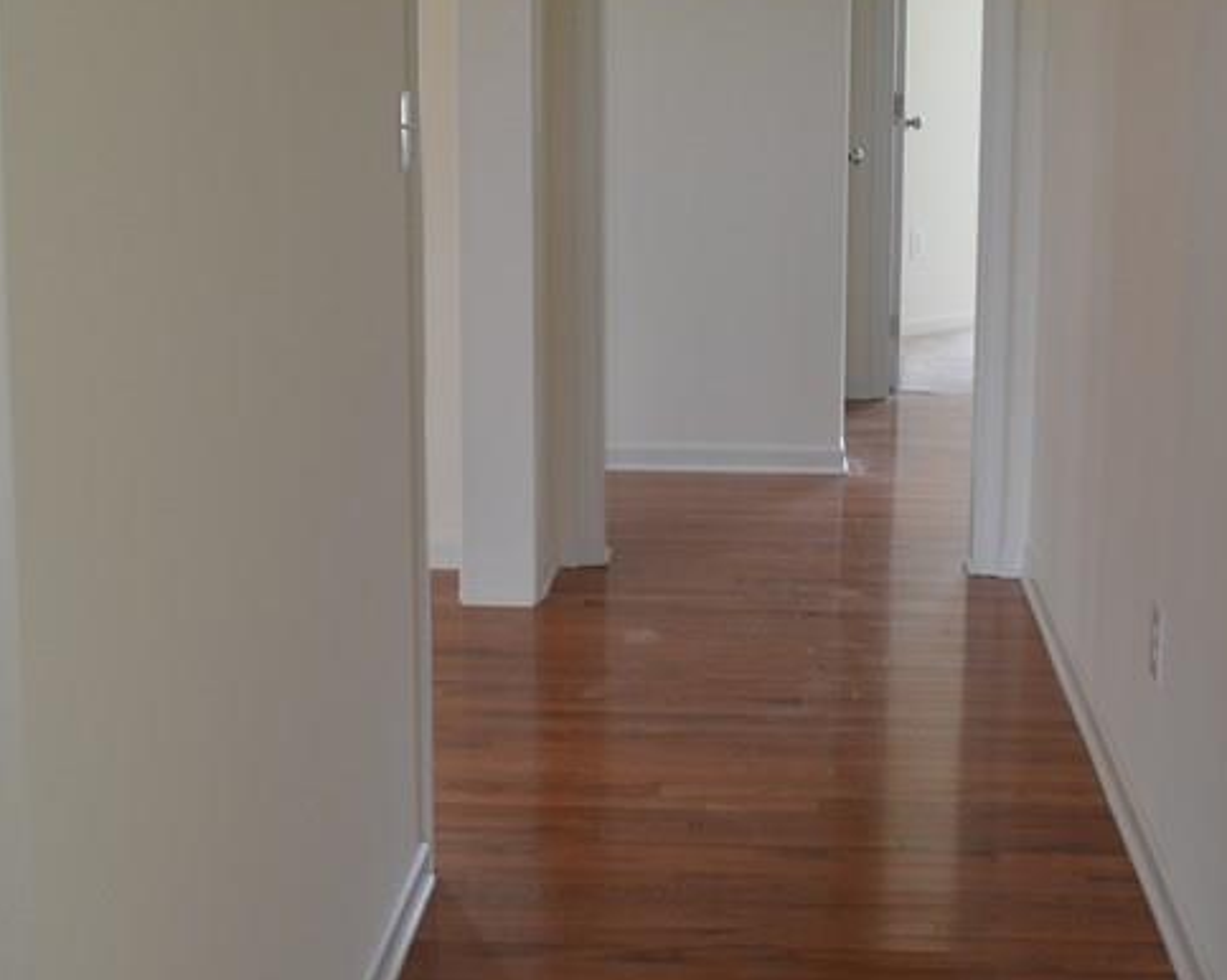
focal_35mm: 57
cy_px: 316
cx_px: 728
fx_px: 2069
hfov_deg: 32.9
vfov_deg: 26.5
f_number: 4.5
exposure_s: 1/80
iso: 400
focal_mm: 18
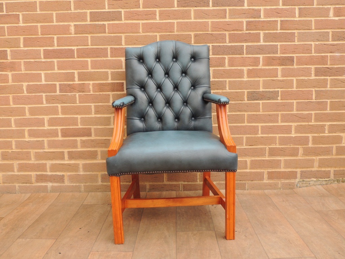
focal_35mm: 33
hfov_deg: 55.4
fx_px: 329
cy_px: 130
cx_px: 172
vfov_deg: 42.9
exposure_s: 1/100
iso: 100
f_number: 3.2
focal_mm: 5.8
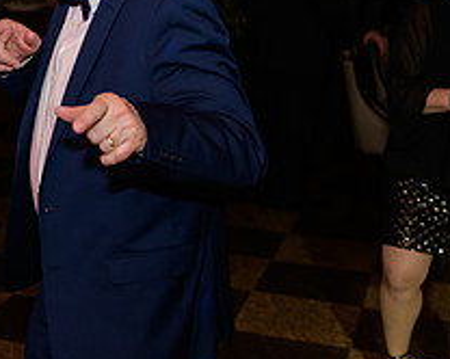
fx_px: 1011
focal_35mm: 76
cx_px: 82
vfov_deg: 19.8
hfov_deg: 24.6
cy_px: 42
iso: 1600
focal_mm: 29
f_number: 3.2
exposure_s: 1/125
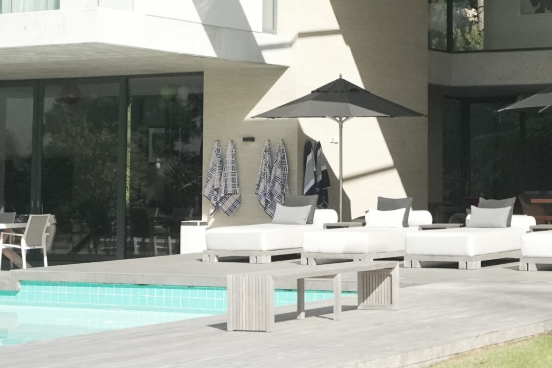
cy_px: 34
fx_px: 1483
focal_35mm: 97
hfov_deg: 20.8
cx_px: 442
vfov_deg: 14.0
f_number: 3.2
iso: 12800
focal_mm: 40.7
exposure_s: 1/8000
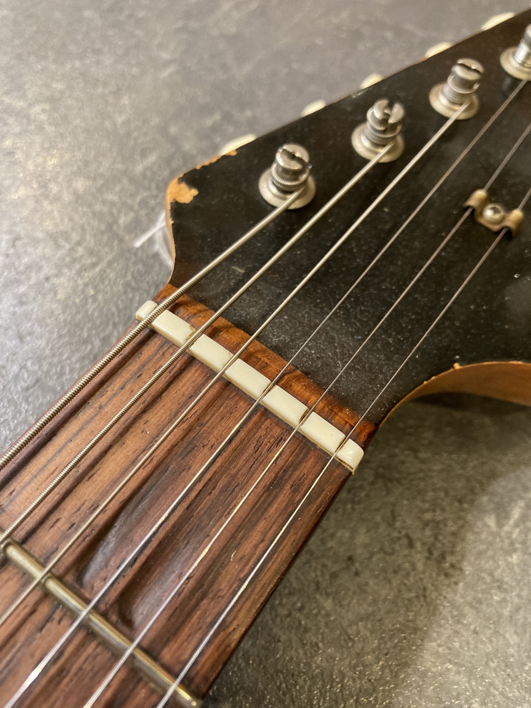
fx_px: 573
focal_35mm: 28
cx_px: 266
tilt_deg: -64.7
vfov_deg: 63.4
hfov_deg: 49.7
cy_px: 354
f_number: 1.8
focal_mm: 3.99
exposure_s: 1/50
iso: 320
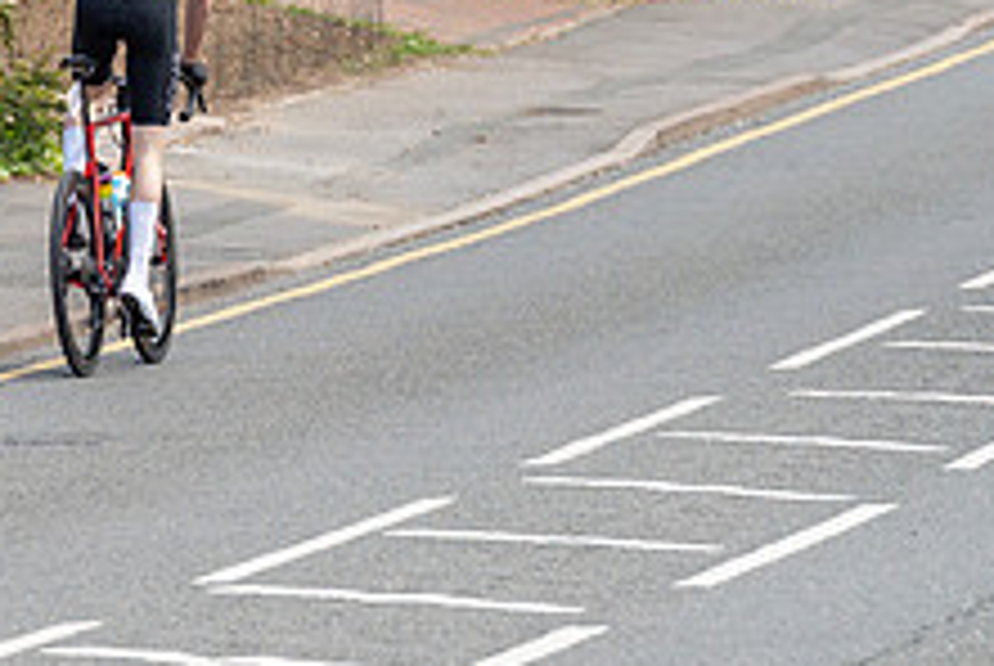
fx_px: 14487
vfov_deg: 2.6
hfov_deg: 3.9
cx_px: 18
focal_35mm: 524
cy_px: 160
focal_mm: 200
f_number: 5.6
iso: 400
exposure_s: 1/1000
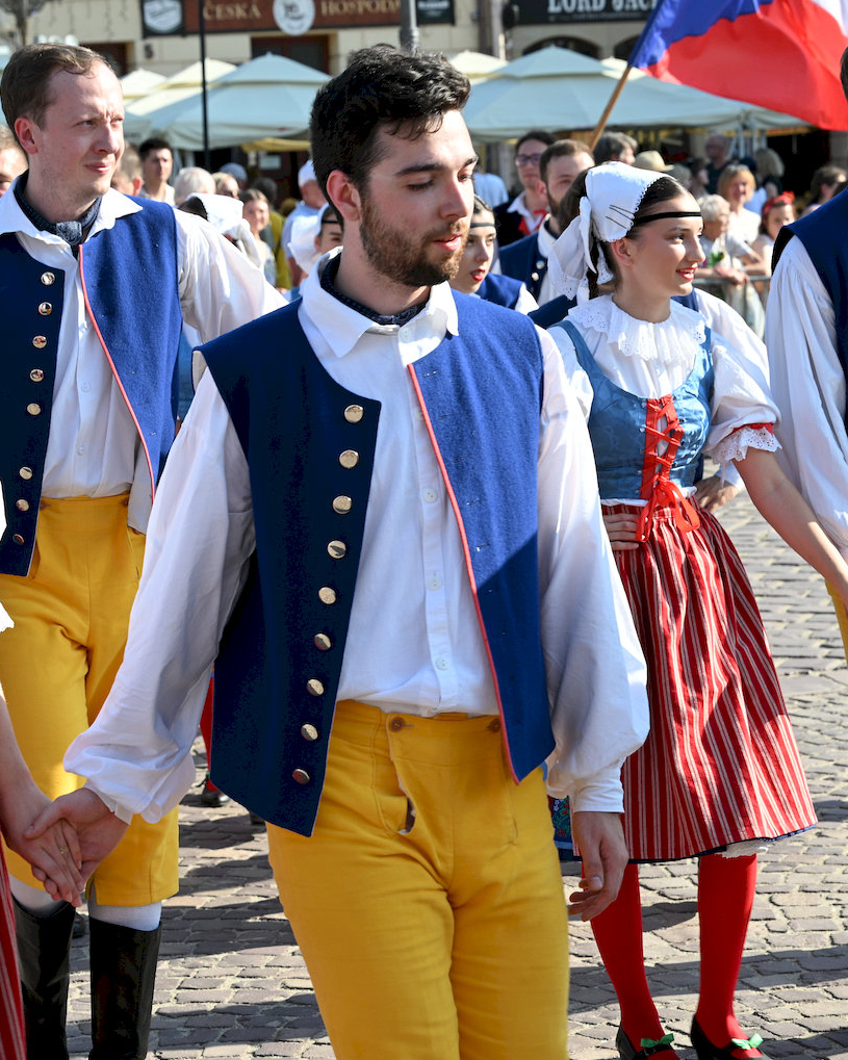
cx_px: 326
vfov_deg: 19.4
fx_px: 3106
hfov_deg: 15.5
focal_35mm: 99
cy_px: 529
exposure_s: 1/250
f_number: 8
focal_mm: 70
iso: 220
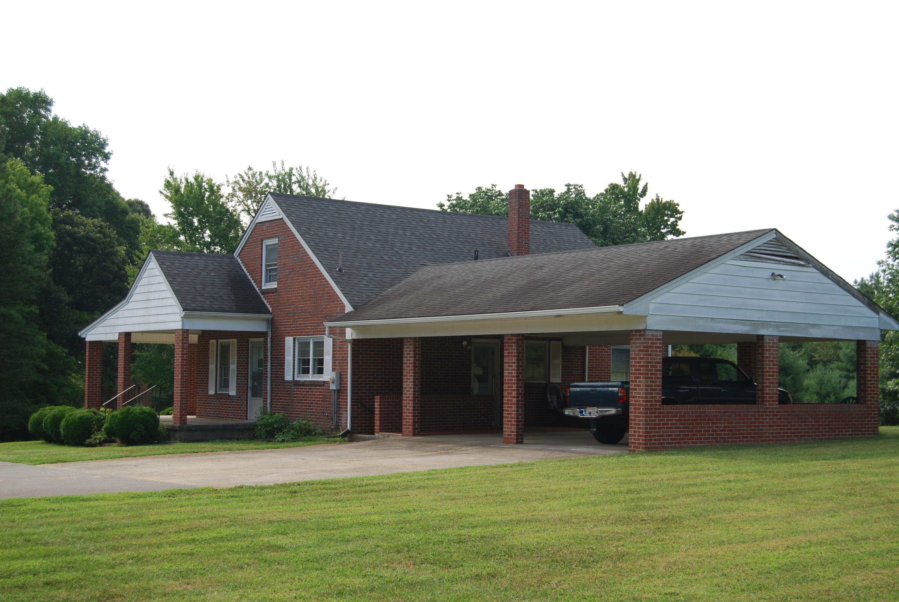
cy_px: 301
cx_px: 450
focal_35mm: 52
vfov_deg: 25.8
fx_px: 1313
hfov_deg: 37.8
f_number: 4.8
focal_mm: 35
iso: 100
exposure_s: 1/160
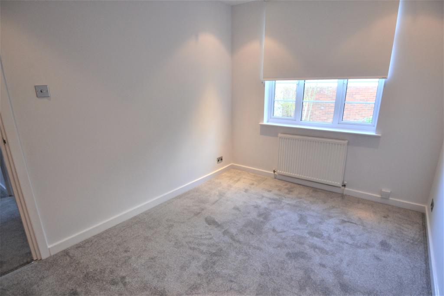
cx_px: 222
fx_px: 222
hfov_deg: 90.0
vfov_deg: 67.4
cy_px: 148
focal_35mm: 18
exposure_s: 1/60
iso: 800
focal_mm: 12
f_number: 4
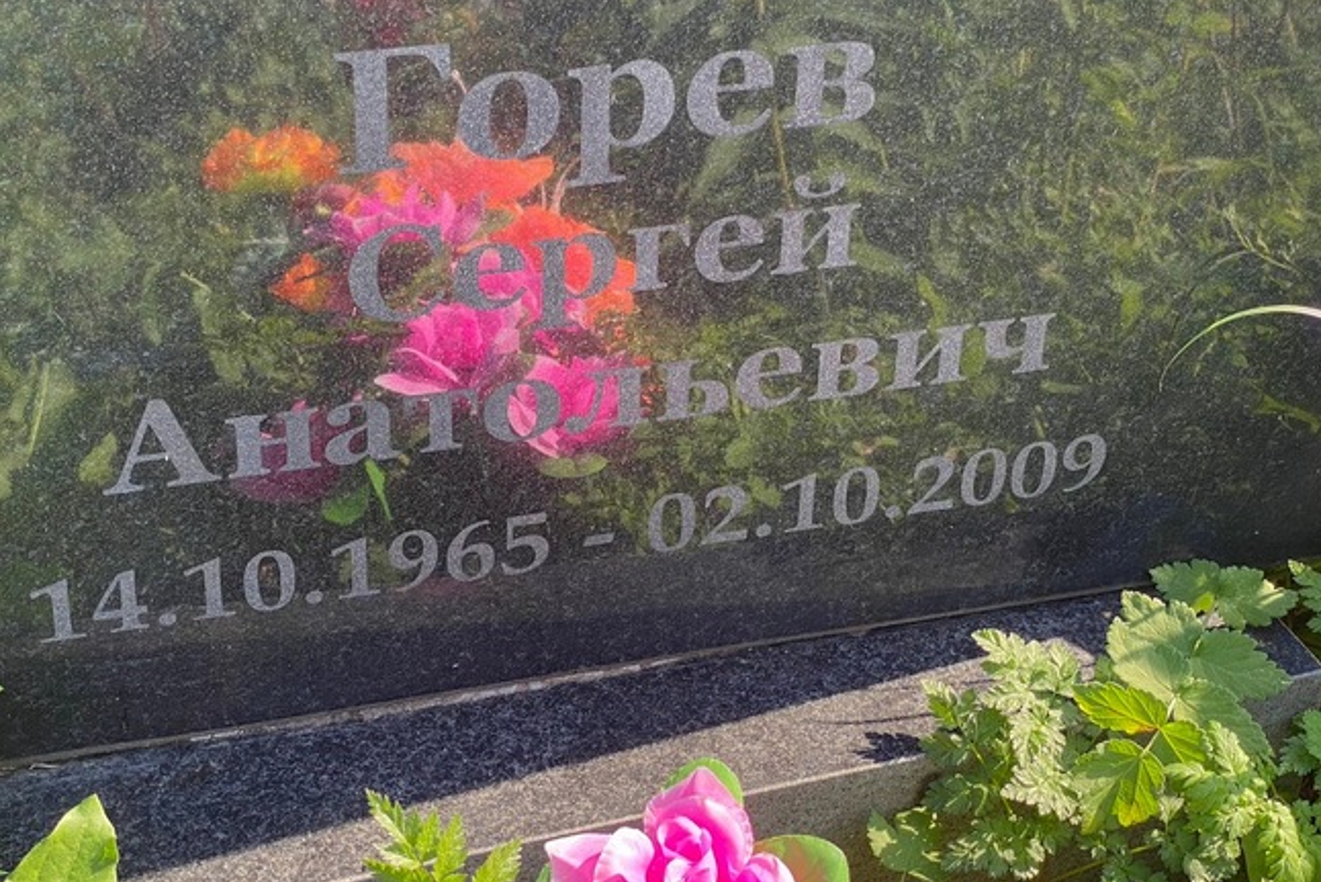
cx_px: 642
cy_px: 413
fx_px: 2459
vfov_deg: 20.3
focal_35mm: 67
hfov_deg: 30.1
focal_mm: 6
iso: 20
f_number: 2
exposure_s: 1/222
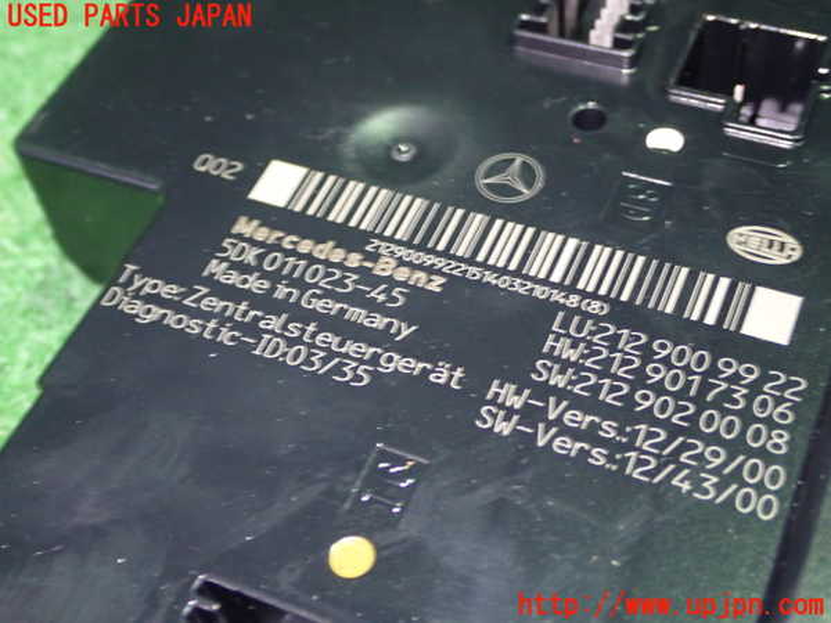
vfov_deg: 29.1
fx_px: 1200
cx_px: 416
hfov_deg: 38.2
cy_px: 312
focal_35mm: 50
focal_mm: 9.01
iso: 800
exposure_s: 1/15
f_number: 3.2
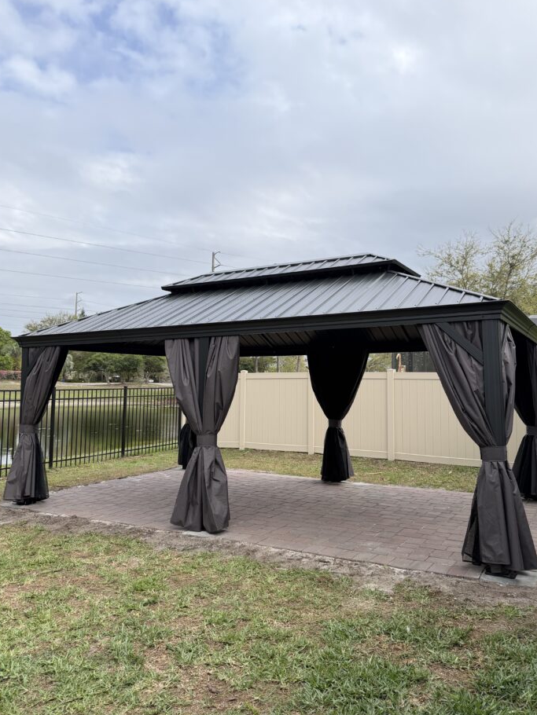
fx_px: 558
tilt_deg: +3.5
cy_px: 342
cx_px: 278
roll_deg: -1.0
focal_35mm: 27
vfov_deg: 65.3
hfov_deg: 51.4
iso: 100
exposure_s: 1/1361
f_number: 1.78
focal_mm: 6.76
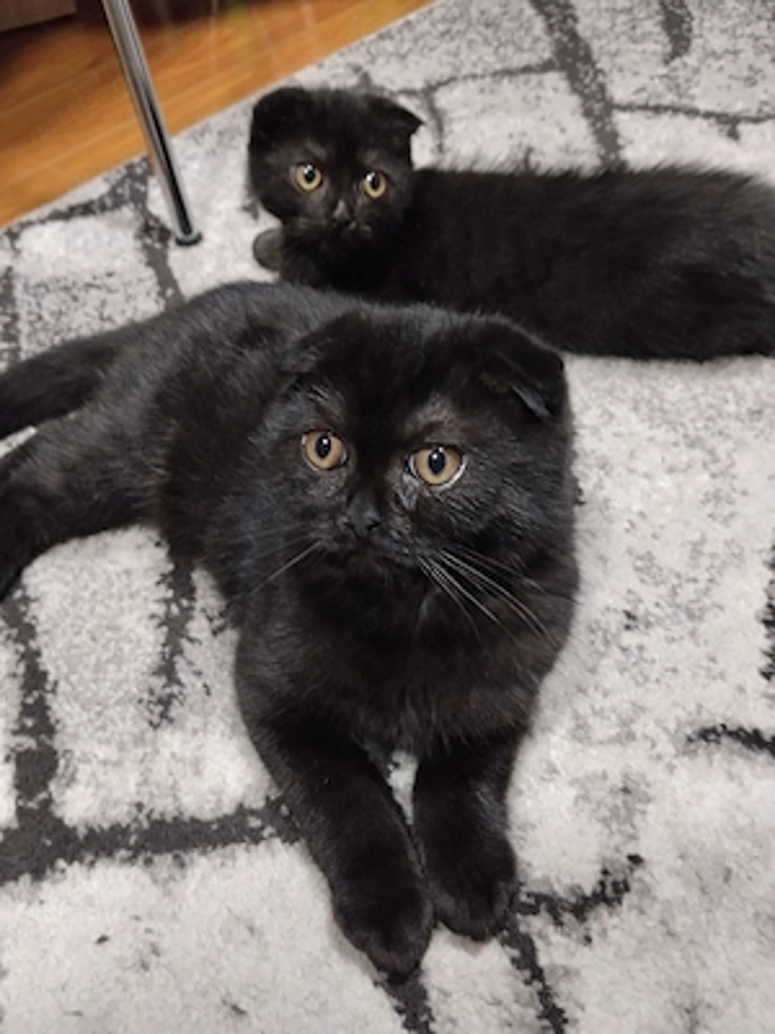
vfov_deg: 61.7
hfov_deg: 48.2
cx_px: 388
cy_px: 517
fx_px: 866
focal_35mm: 29
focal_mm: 4.22
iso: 400
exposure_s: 1/20
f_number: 1.8
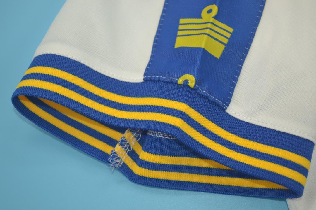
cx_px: 158
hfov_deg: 28.1
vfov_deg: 18.9
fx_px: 632
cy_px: 105
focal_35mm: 72
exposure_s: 1/80
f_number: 5.6
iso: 200
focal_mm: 48
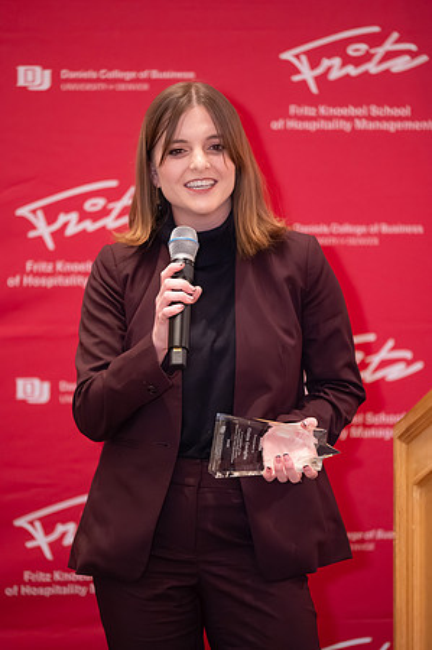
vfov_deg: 10.3
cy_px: 325
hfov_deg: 6.9
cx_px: 216
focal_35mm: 200
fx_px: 3608
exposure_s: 1/80
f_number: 2.8
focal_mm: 200
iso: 8000
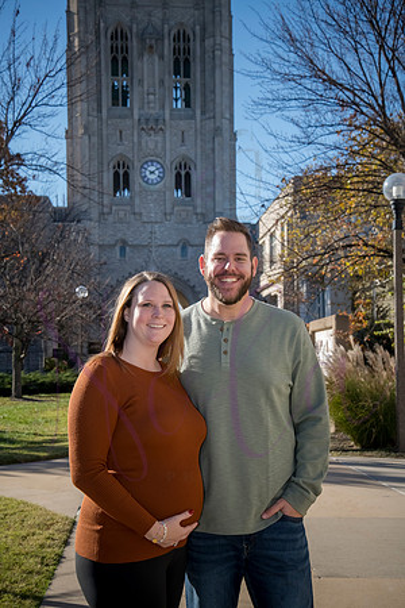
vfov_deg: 35.6
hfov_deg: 24.2
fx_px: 945
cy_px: 304
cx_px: 202
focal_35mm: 56
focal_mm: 56
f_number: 9
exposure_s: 1/640
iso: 640
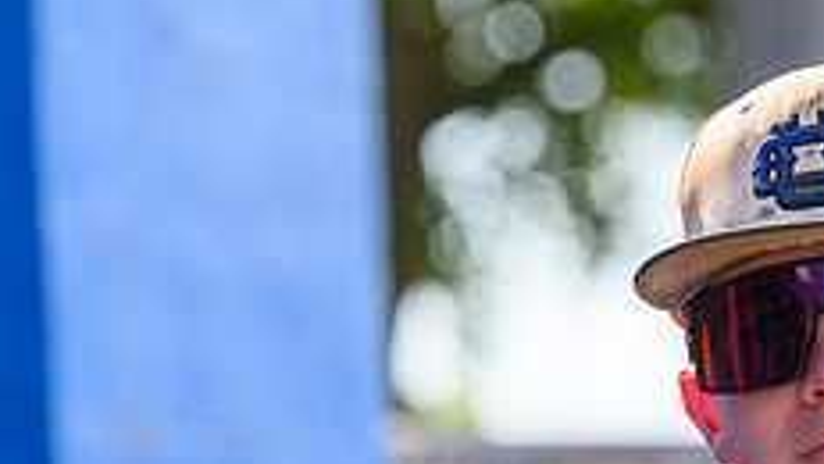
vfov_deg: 3.2
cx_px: 774
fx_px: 8326
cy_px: 491
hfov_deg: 5.7
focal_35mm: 381
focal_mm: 145
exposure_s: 1/400
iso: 80
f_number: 4
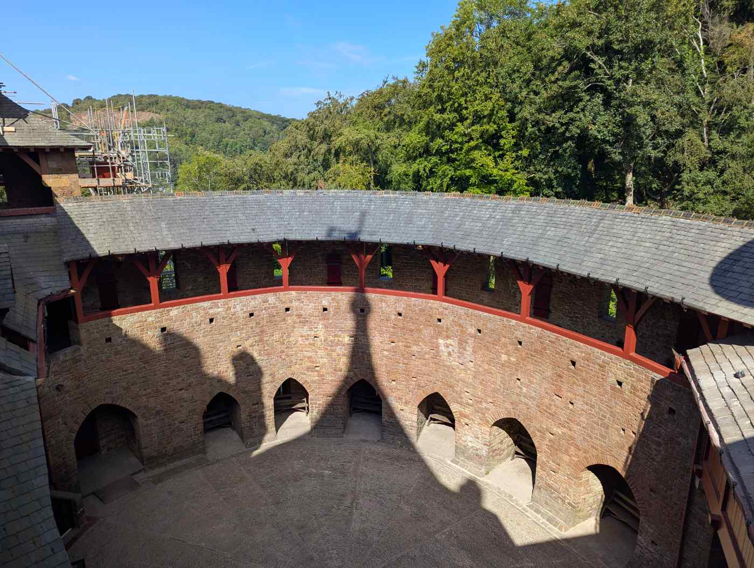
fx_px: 523
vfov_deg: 56.9
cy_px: 284
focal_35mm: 24
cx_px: 377
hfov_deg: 71.5
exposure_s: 1/1508
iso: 50
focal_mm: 6.8
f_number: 1.9
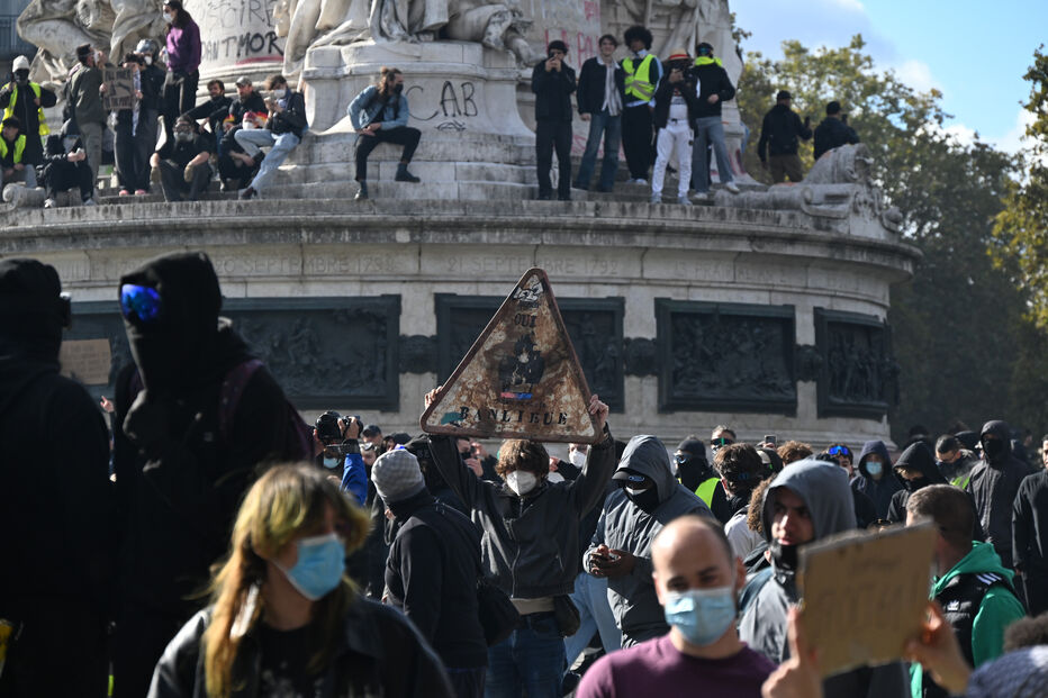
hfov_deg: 15.2
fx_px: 3929
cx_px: 524
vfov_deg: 10.2
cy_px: 349
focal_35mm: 135
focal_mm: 135
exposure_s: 1/1600
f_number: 6.3
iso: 640
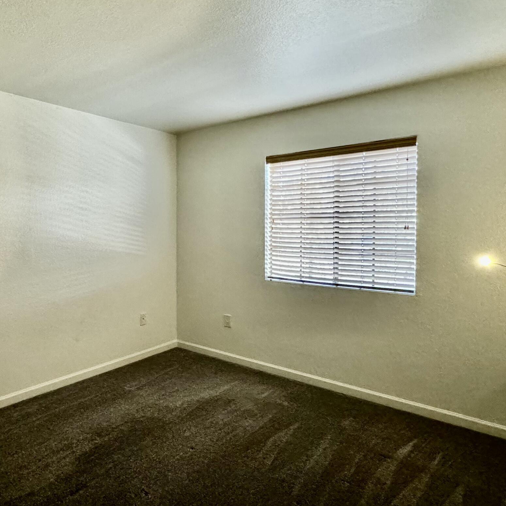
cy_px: 237
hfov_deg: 61.8
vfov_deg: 65.0
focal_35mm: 24
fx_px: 397
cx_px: 134
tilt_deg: -1.7
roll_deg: -0.6
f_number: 2.2
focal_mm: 2.22
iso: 640
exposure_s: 1/60
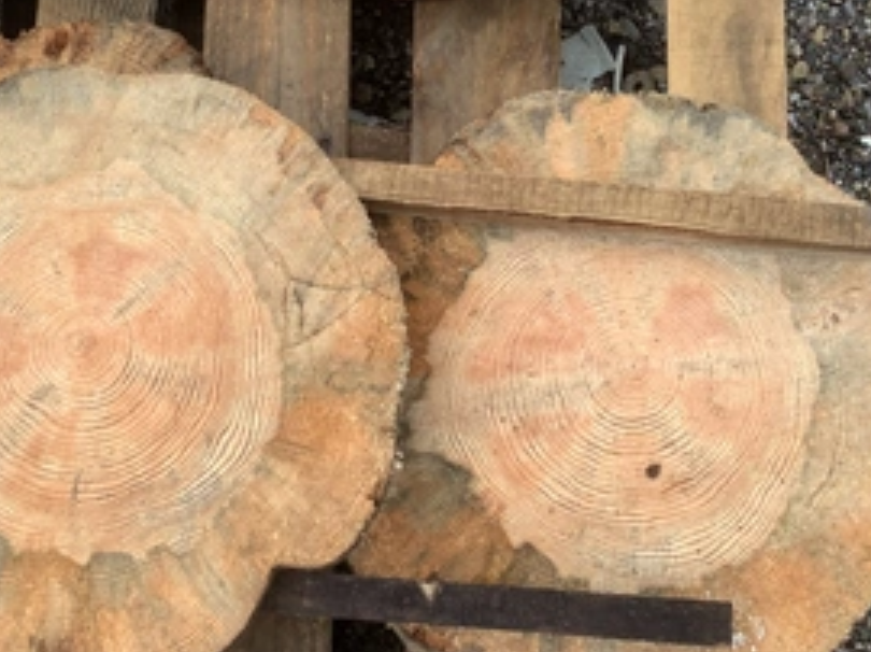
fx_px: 1156
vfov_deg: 31.4
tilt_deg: -78.3
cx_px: 403
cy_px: 371
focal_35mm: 46
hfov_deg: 41.2
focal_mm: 3.3
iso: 25
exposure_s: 1/326
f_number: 2.4
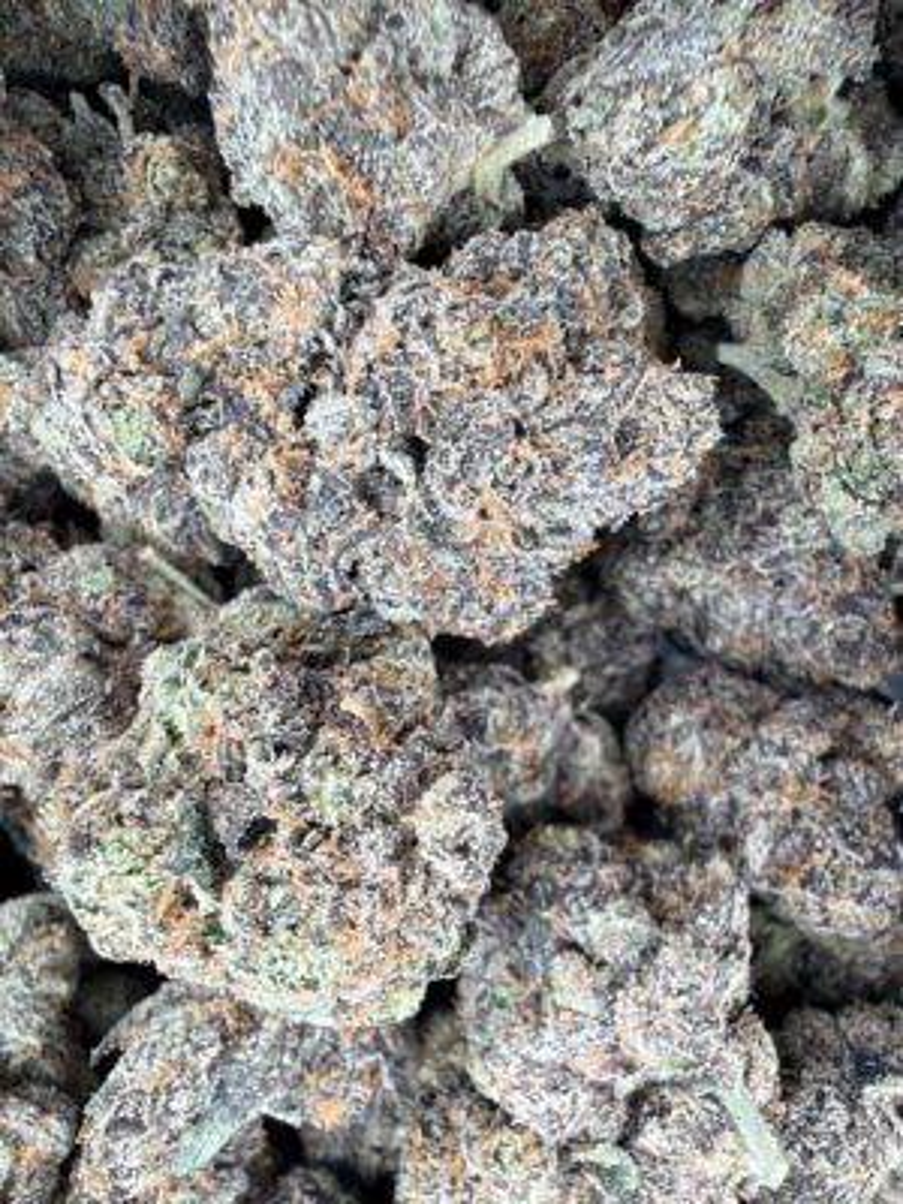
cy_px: 602
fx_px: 870
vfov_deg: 69.4
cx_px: 452
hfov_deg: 54.9
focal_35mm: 25
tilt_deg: -76.6
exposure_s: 1/121
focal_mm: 2.22
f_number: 2.2
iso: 100
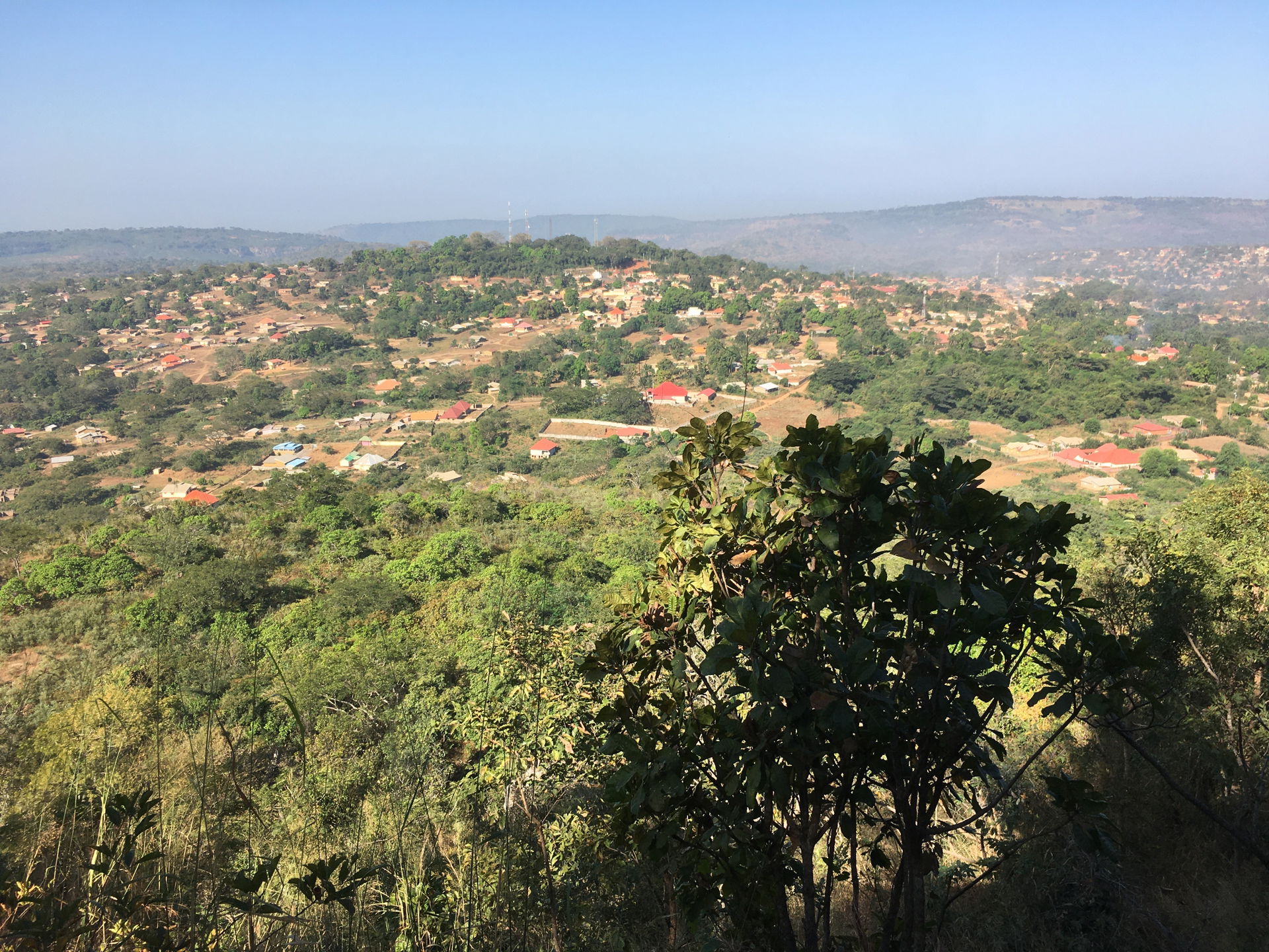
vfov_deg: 48.2
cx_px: 634
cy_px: 476
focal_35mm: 29
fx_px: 1063
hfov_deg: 61.7
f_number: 2.2
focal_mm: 4.15
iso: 25
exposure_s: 1/1054
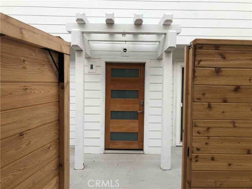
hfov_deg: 63.4
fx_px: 204
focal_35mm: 28
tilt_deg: -2.5
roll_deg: -1.6
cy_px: 94
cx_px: 126
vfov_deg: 49.7
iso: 20
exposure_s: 1/867
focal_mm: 3.99
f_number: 1.8
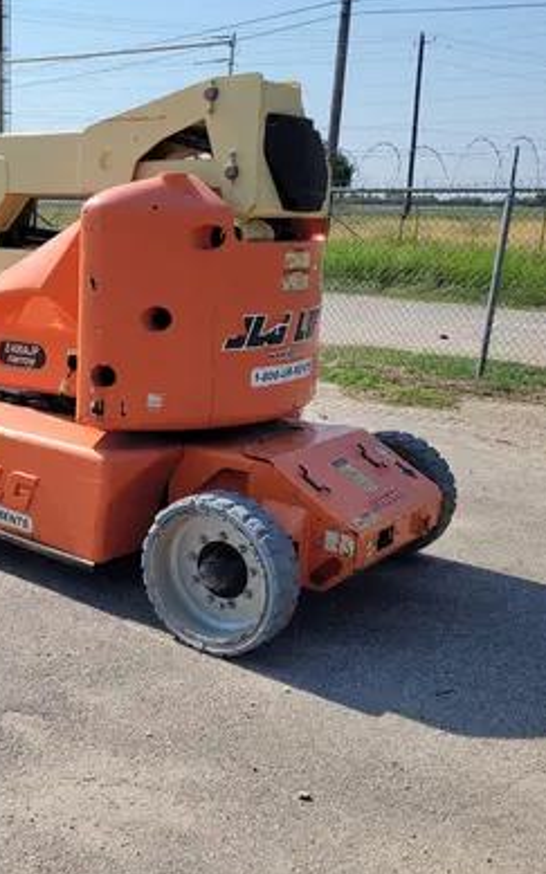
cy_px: 428
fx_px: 929
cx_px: 47
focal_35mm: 39
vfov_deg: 50.4
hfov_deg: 31.1
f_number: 1.8
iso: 40
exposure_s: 1/2701
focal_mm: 5.4
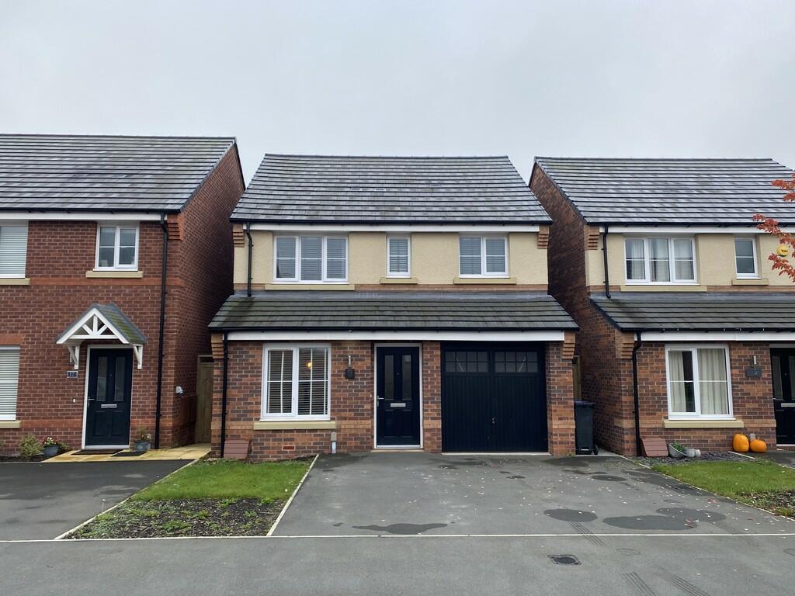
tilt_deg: +6.5
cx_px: 398
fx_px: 597
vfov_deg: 53.1
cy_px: 298
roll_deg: -0.5
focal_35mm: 26
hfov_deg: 67.3
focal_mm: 4.25
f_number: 1.8
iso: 32
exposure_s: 1/934
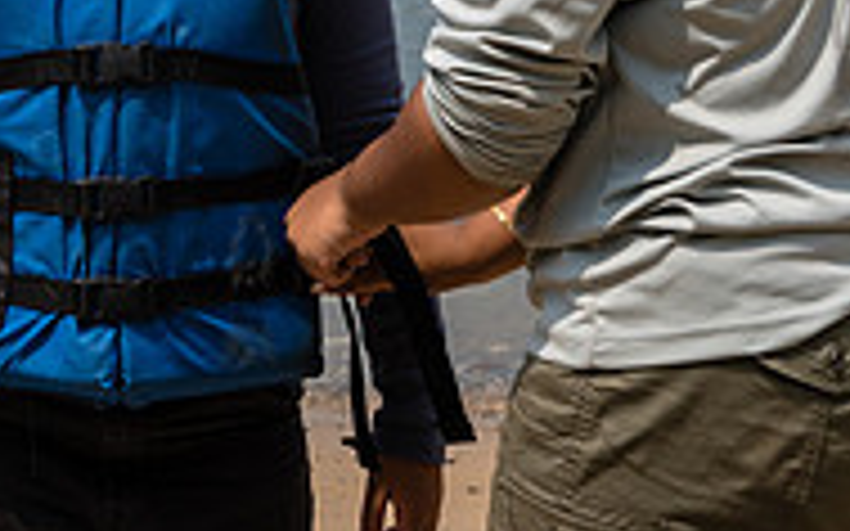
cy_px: -327
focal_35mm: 156
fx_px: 3613
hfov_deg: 13.4
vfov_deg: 8.2
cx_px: 360
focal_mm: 38
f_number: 5
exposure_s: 1/1250
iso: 160
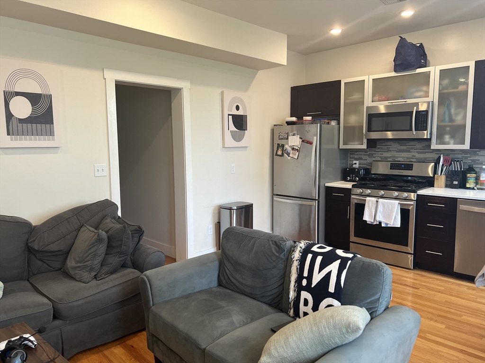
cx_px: 242
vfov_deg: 53.1
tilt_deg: -7.3
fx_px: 364
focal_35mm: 26
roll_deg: +0.1
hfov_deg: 67.3
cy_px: 182
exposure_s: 1/120
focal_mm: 5.7
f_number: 1.5
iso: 125
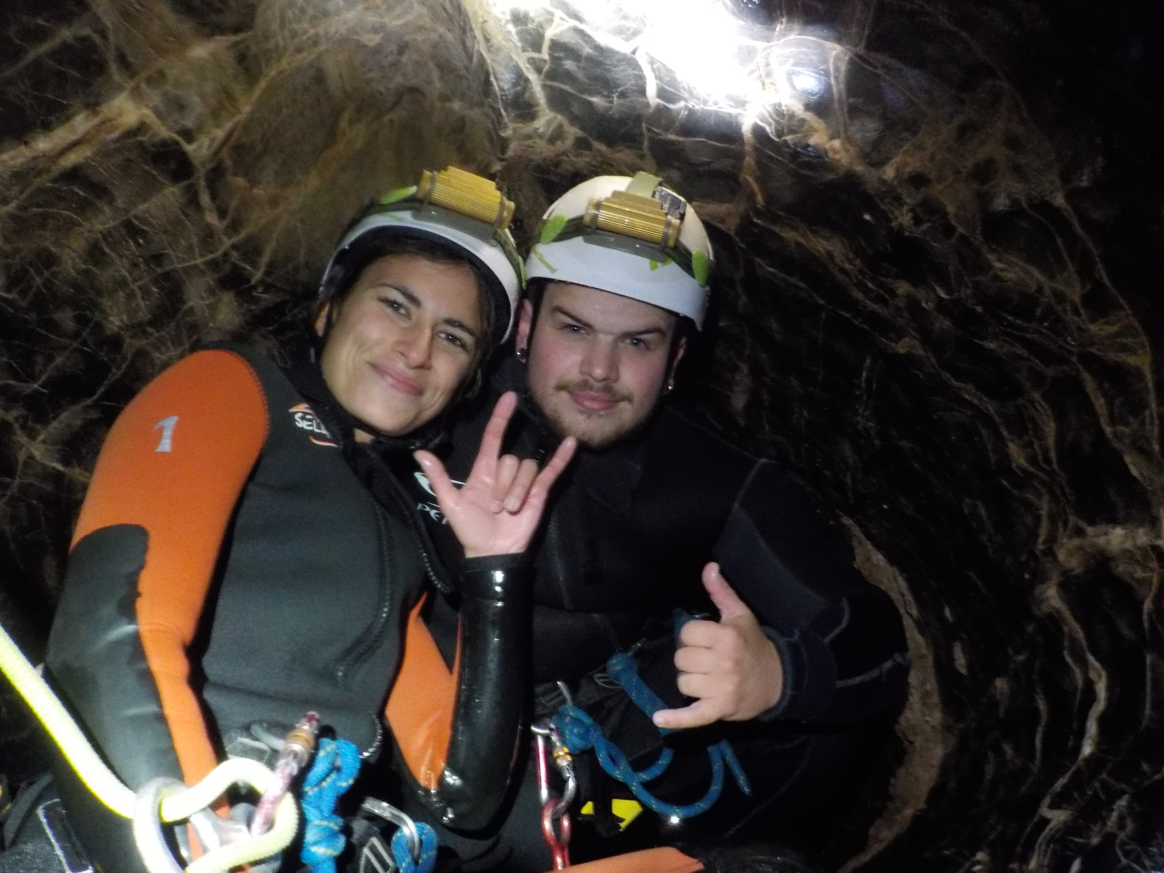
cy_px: 436
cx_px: 582
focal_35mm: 30
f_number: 3.3
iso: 800
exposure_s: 1/15
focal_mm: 4.1
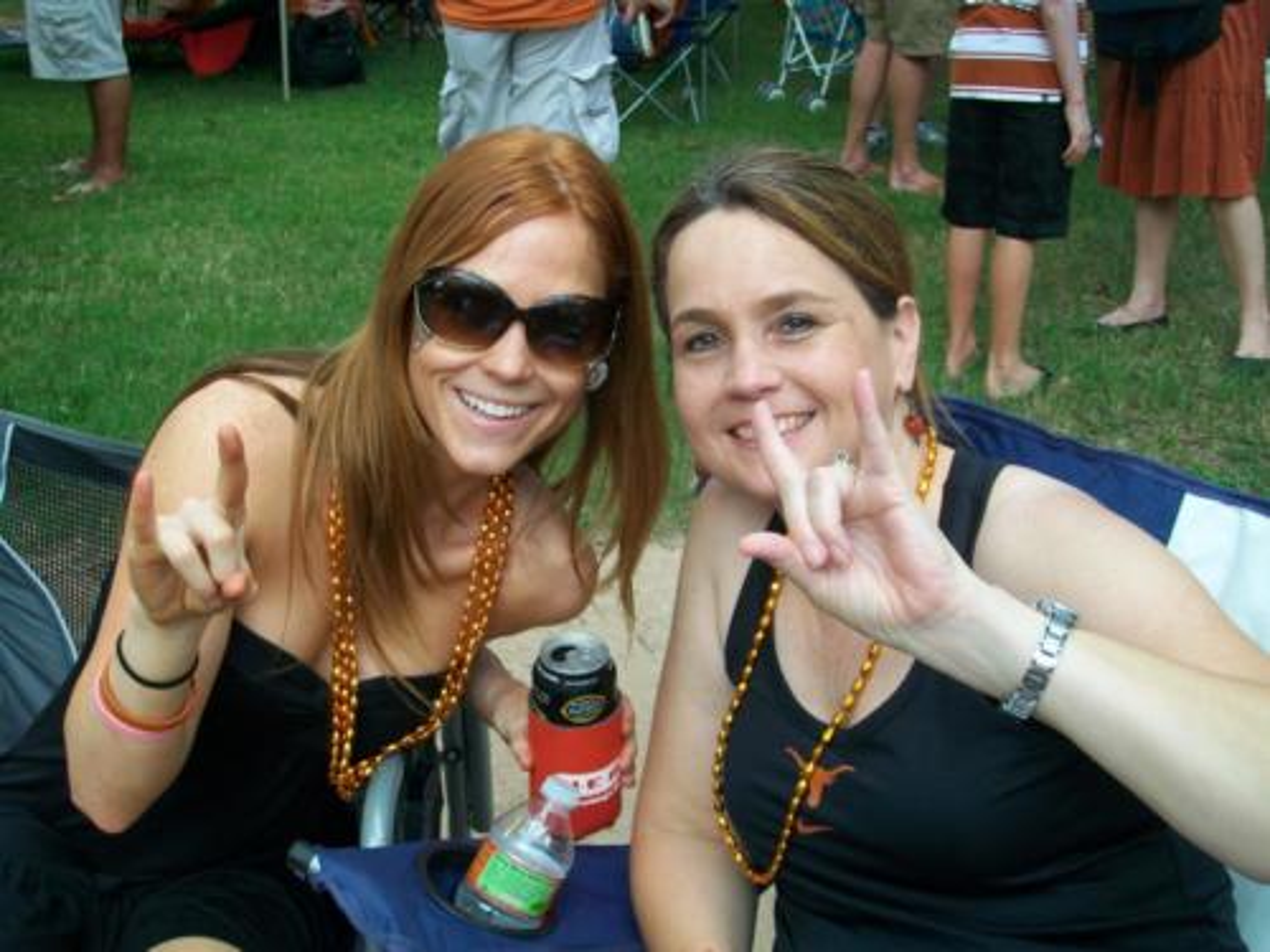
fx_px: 1834
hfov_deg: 38.2
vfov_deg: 29.1
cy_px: 476
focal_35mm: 50
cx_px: 635
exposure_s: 1/80
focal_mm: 8.8
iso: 64
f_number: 3.6
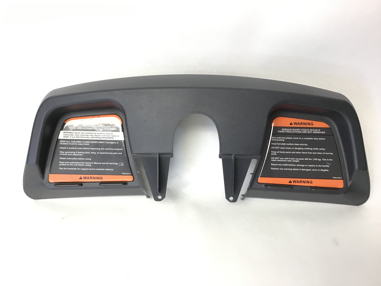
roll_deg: +1.9
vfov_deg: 45.4
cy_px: 143
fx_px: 341
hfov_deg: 58.4
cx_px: 190
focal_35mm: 31
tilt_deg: -40.3
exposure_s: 1/30
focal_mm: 3.3
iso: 50
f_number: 2.4
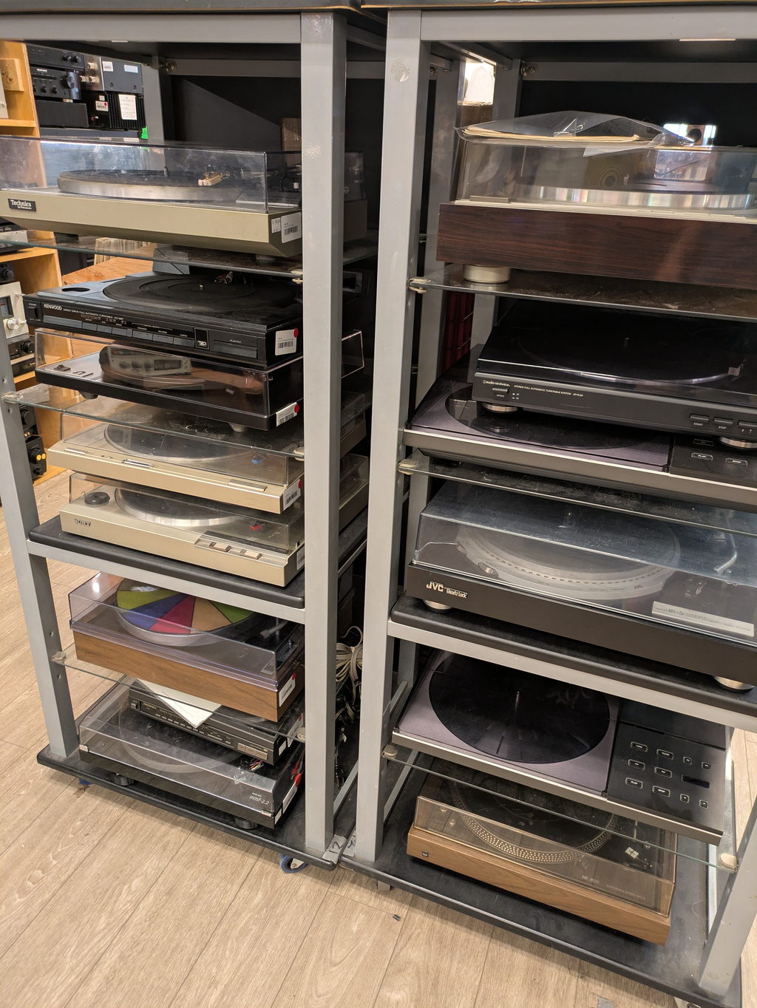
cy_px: 504
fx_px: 728
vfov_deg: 69.4
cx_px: 378
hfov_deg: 54.9
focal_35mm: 25
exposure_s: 1/24
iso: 266
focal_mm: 5.43
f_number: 1.89
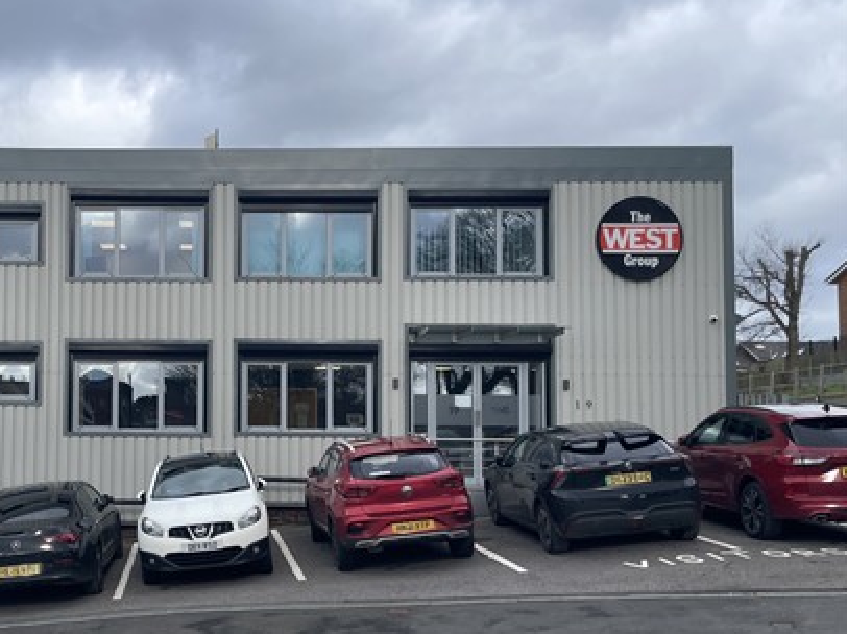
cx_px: 184
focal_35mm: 41
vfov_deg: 34.9
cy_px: 392
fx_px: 1003
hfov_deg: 43.9
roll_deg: -0.5
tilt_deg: +3.3
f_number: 1.6
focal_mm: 4.2
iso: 32
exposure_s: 1/1006
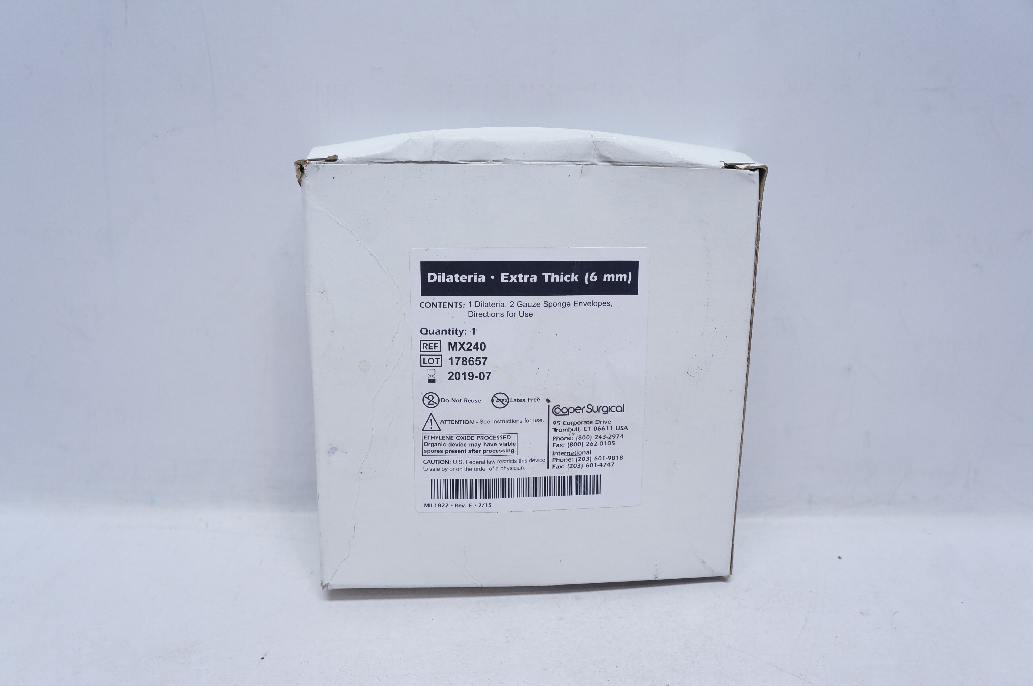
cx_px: 516
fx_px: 903
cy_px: 343
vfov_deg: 41.6
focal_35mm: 32
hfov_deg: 59.5
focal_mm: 21
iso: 800
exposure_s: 1/100
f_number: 5.6
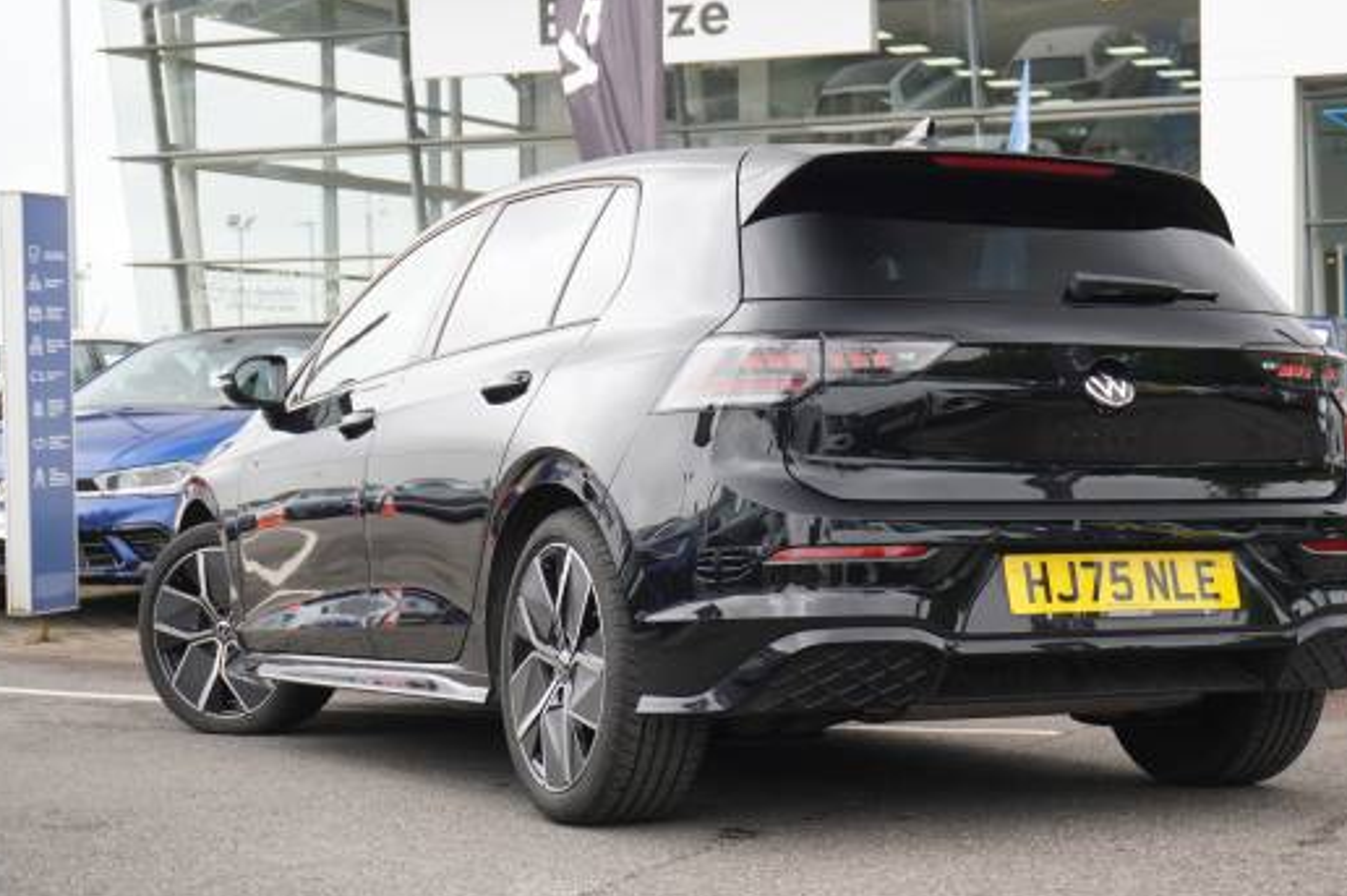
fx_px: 2504
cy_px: 408
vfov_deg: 20.3
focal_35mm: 67
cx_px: 760
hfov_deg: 30.1
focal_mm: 36
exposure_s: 1/160
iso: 320
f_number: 5.6
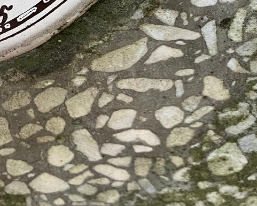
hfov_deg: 22.8
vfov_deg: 20.1
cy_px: 66
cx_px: -60
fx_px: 578
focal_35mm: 76
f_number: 1.8
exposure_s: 1/63
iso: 125
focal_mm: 4.25
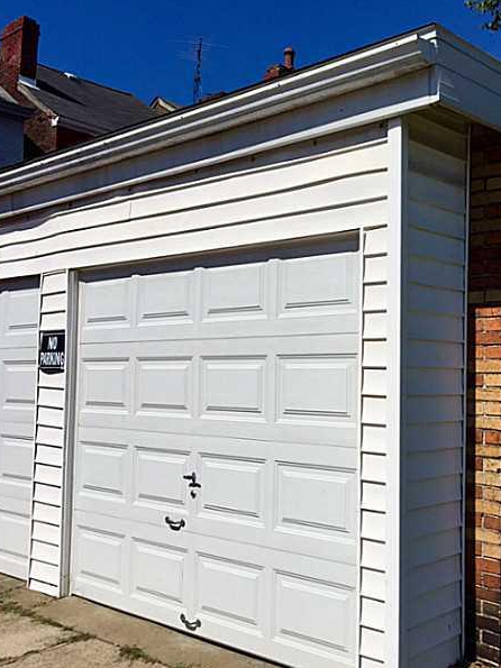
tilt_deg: +1.5
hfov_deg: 36.3
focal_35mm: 39
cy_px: 335
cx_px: 346
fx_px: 753
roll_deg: -2.1
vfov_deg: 47.9
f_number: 2.2
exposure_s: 1/5650
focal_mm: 4.15
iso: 32
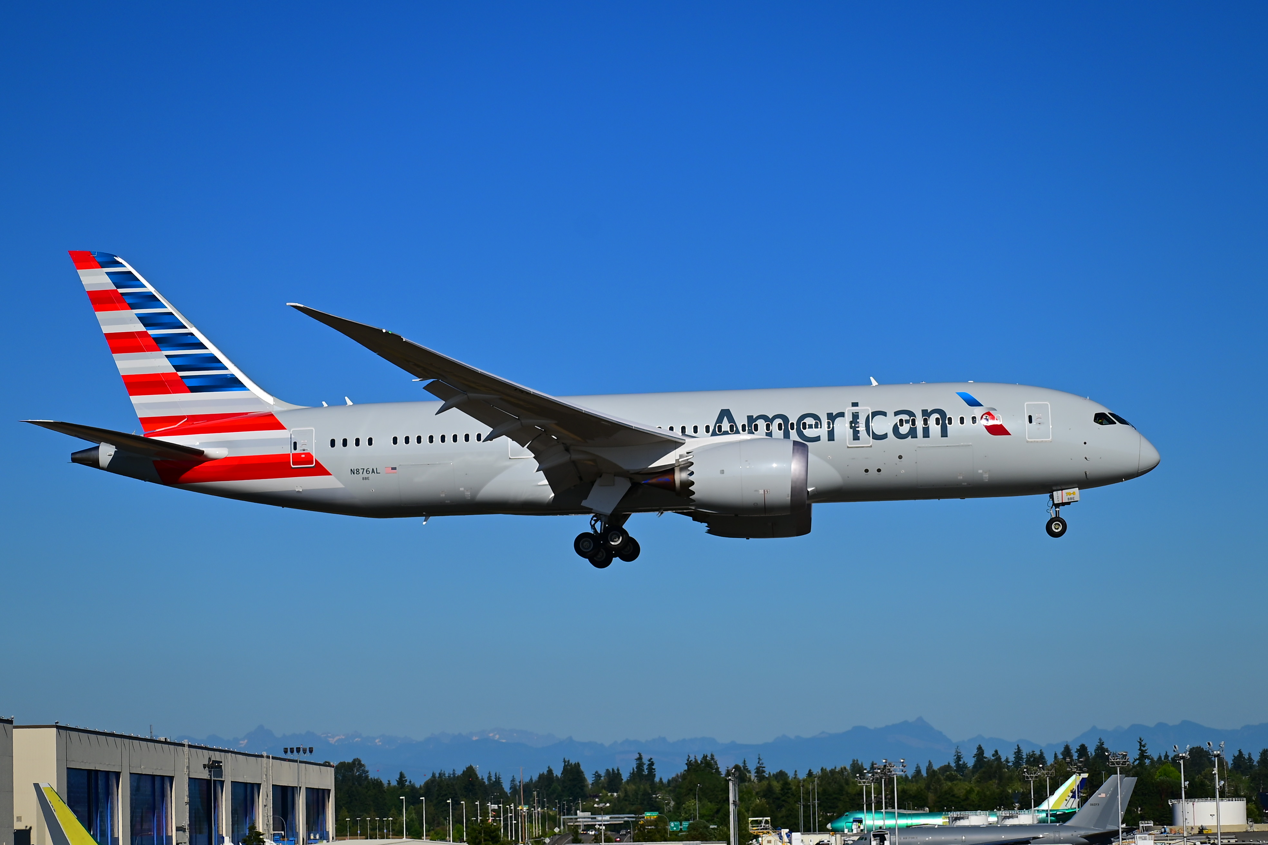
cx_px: 634
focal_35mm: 105
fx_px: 3698
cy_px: 422
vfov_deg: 13.0
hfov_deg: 19.5
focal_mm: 70
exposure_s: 1/2500
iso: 100
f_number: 5
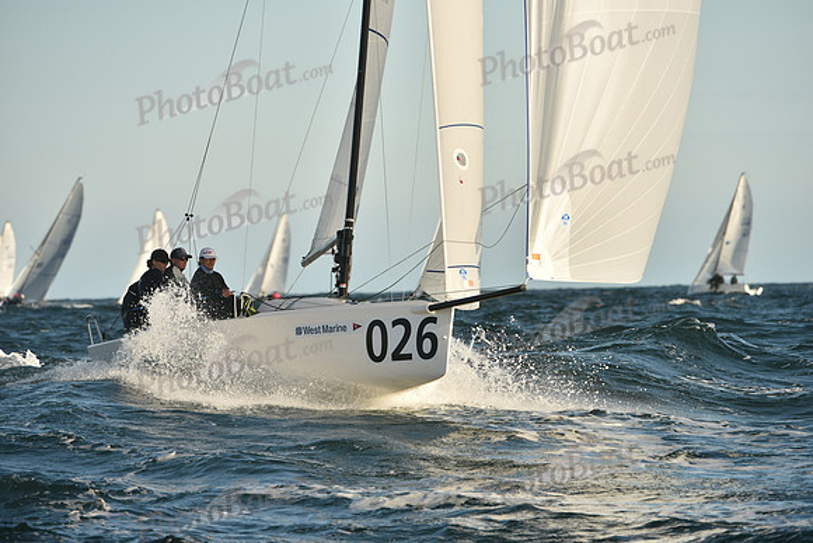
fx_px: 7906
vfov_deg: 3.9
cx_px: 406
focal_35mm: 350
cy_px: 272
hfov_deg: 5.9
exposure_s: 1/1250
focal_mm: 350
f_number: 6.3
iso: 320
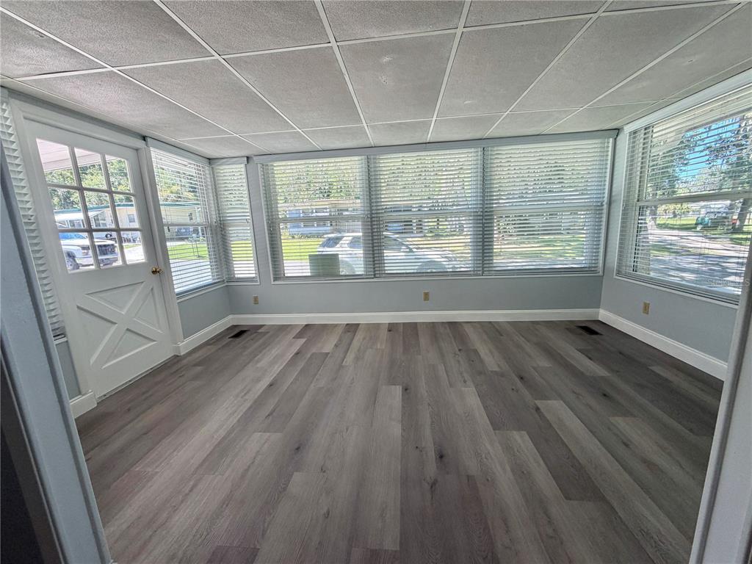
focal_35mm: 14
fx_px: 304
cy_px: 282
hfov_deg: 102.1
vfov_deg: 85.7
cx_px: 376
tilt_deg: -10.3
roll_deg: +3.5
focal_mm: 2.22
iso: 80
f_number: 2.2
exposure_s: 1/121
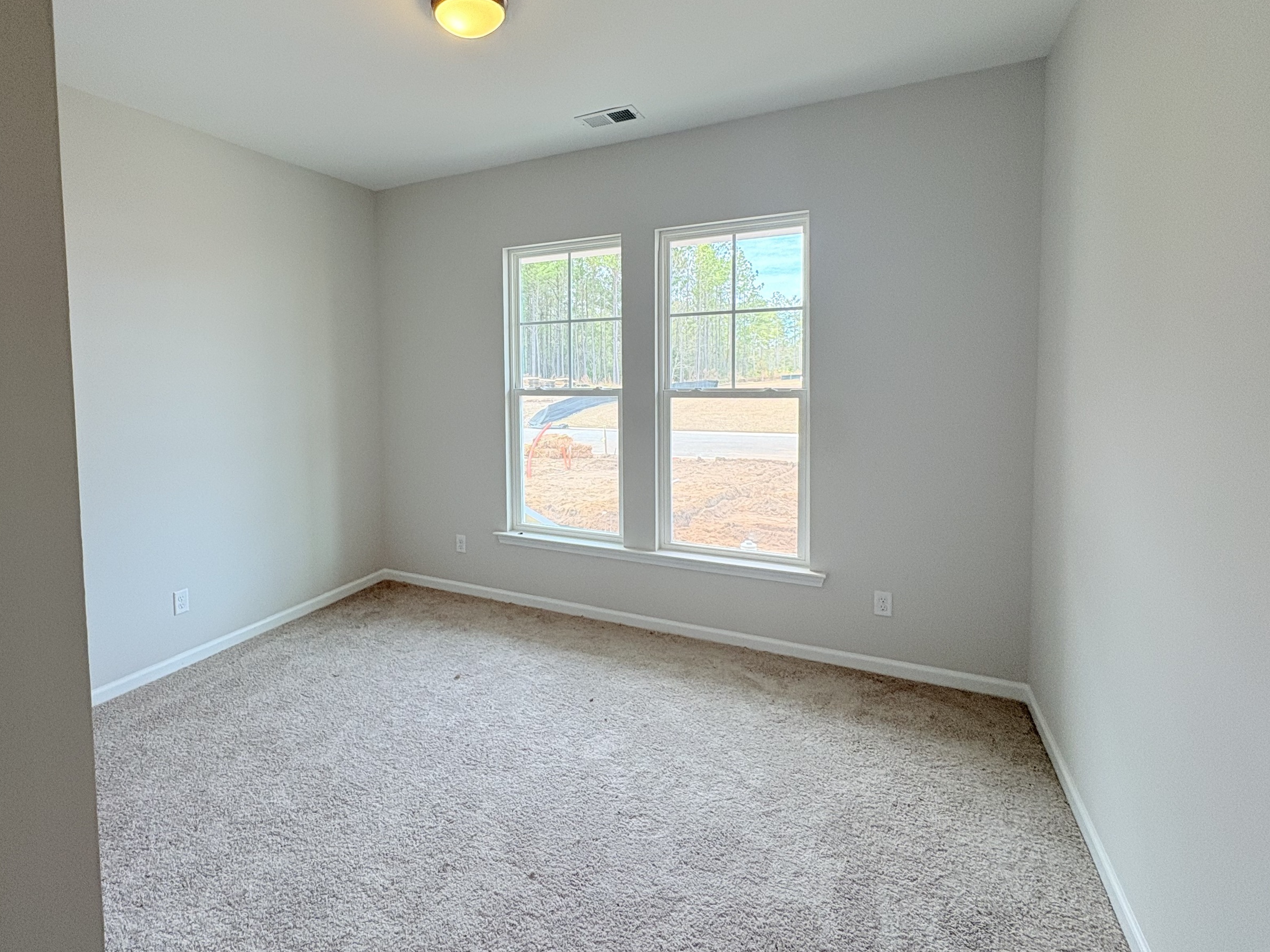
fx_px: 660
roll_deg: +1.0
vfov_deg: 71.2
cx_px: 507
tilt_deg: -3.9
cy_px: 410
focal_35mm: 18
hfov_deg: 86.6
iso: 64
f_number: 2.2
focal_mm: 2.22
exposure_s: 1/99
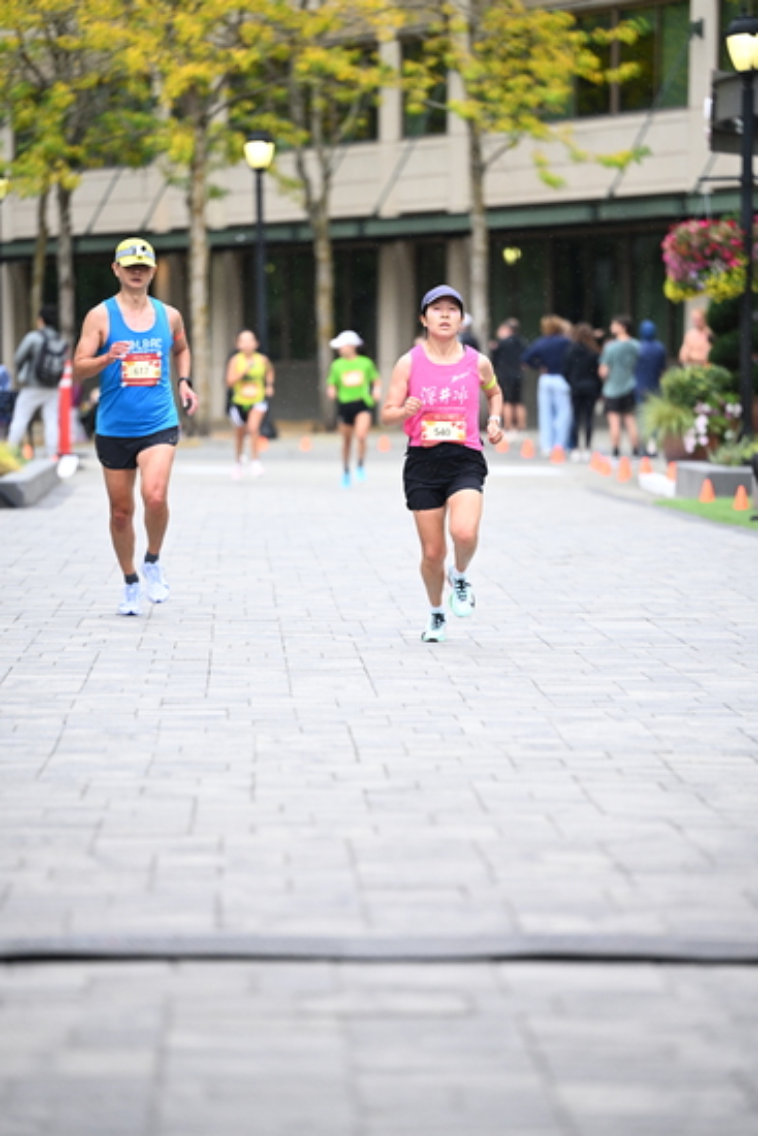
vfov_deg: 12.8
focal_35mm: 160
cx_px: 379
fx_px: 5050
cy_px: 568
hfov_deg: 8.6
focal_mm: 160
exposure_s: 1/1250
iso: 1250
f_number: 2.8
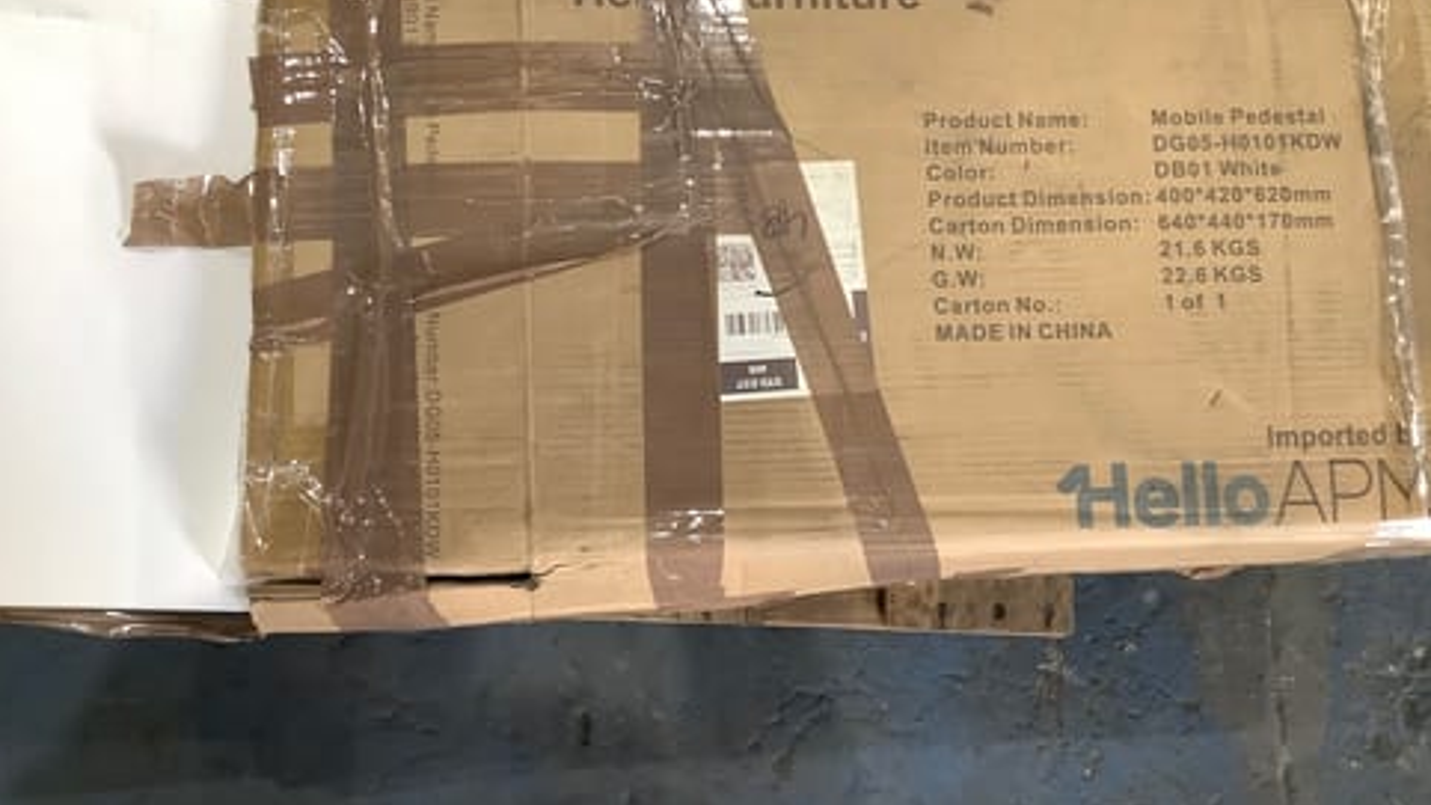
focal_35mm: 35
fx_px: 1328
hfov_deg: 56.6
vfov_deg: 33.7
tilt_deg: -80.1
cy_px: 352
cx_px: 730
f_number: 2.4
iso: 125
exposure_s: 1/50
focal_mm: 3.3
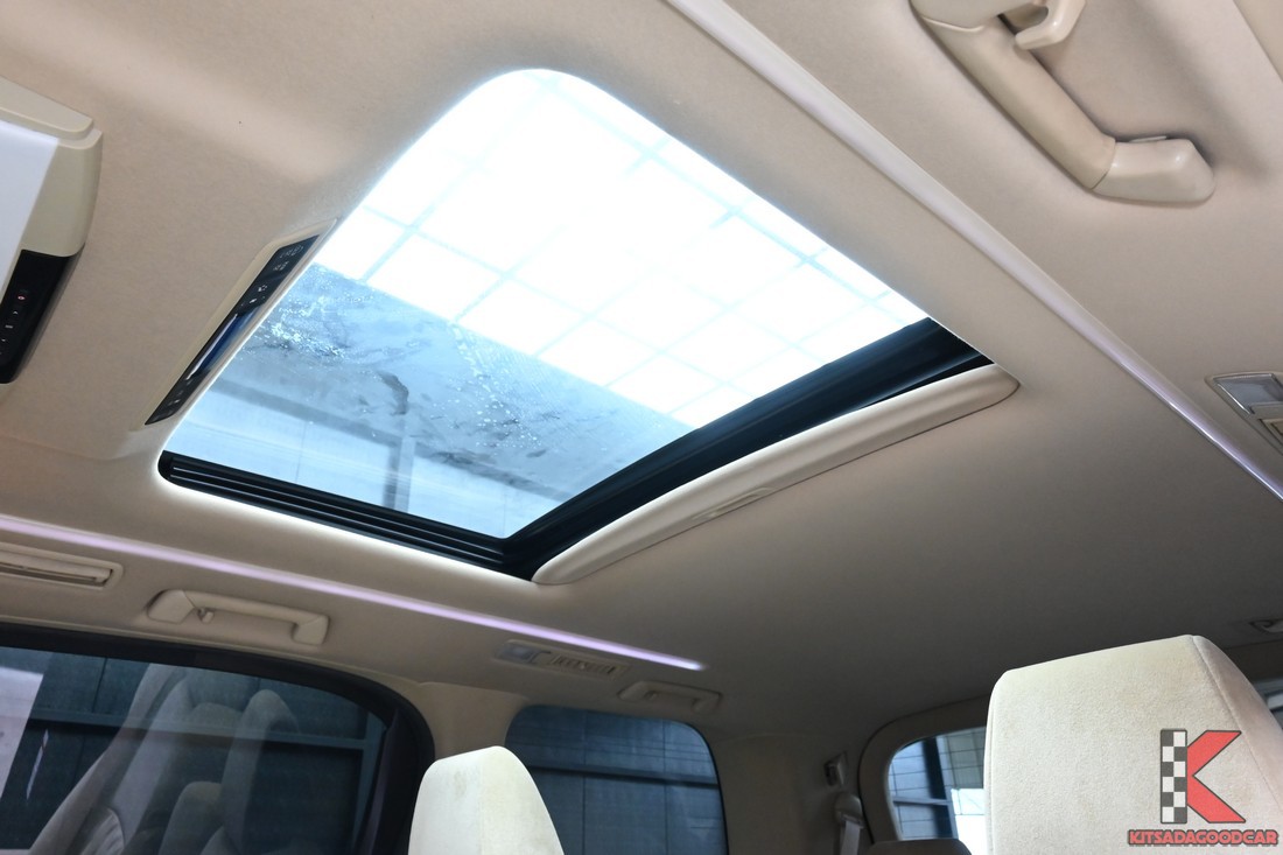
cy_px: 428
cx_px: 642
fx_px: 855
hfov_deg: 73.8
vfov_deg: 53.1
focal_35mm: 24
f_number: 6.7
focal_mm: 16
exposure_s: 1/45
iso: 2200
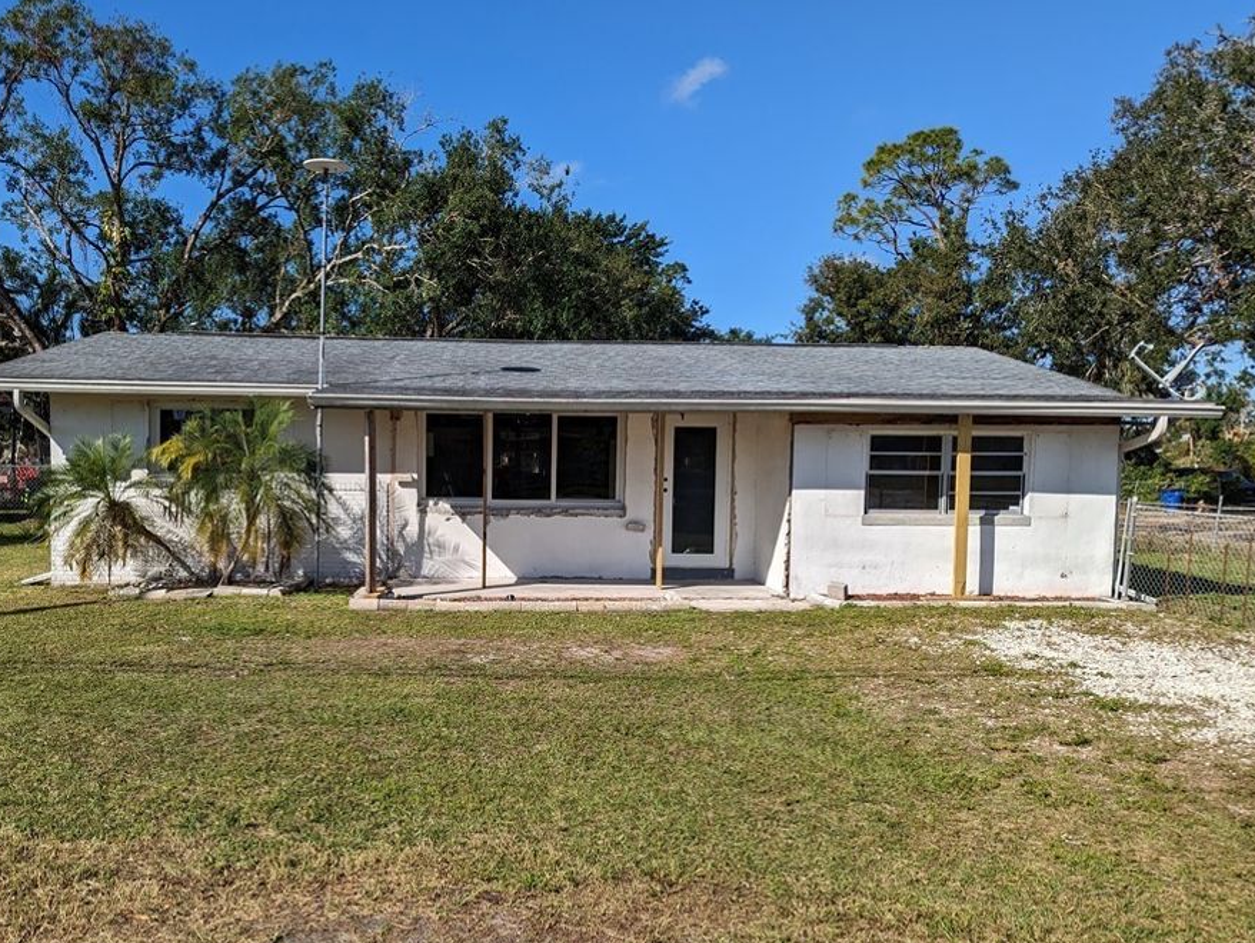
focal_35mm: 28
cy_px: 504
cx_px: 532
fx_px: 1016
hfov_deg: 63.1
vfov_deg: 49.8
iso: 46
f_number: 1.85
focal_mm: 6.81
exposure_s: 1/3145
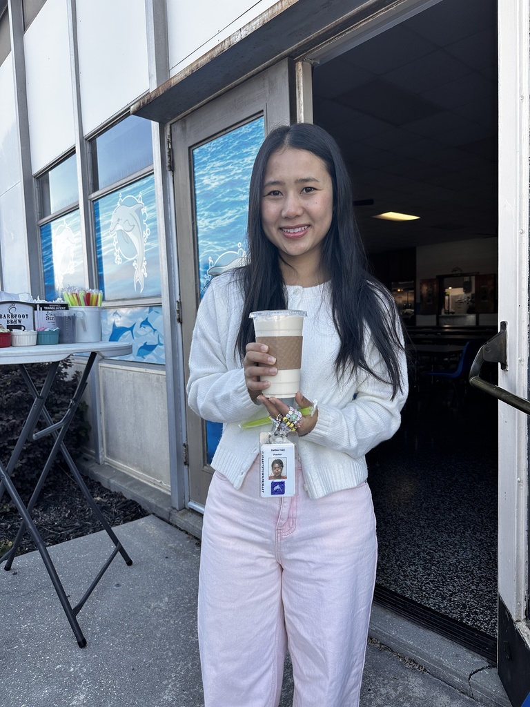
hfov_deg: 56.8
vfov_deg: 71.6
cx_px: 265
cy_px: 354
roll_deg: +1.2
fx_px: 490
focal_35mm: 24
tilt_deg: -5.0
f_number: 1.78
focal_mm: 6.86
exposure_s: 1/448
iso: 80
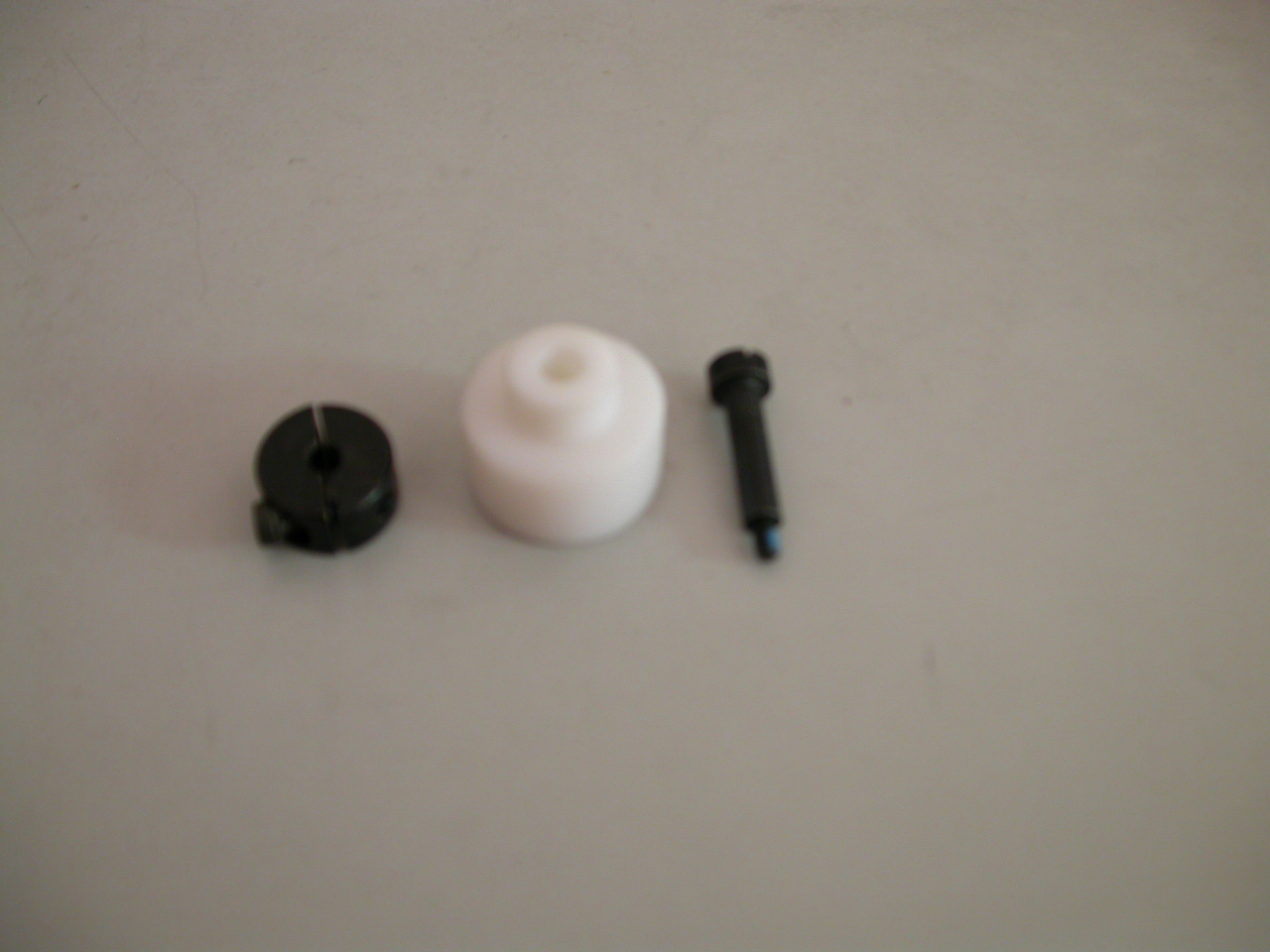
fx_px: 1394
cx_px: 635
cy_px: 476
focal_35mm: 38
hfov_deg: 49.0
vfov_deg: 37.7
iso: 100
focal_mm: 7.85
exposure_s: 1/30
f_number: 2.6
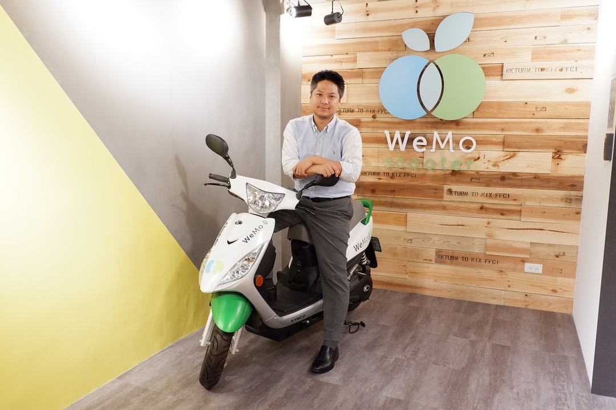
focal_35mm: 29
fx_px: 496
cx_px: 308
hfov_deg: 63.7
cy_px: 205
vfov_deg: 45.0
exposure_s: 1/140
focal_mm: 19.2
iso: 5000
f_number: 3.8
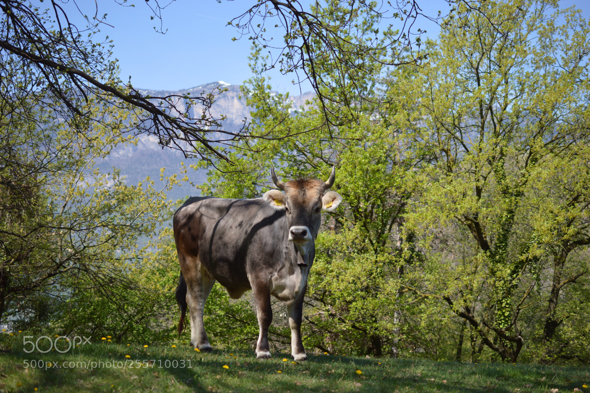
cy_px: 196
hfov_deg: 33.4
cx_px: 295
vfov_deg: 22.6
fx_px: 983
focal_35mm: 60
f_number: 2.8
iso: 100
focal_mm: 40
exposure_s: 1/1250
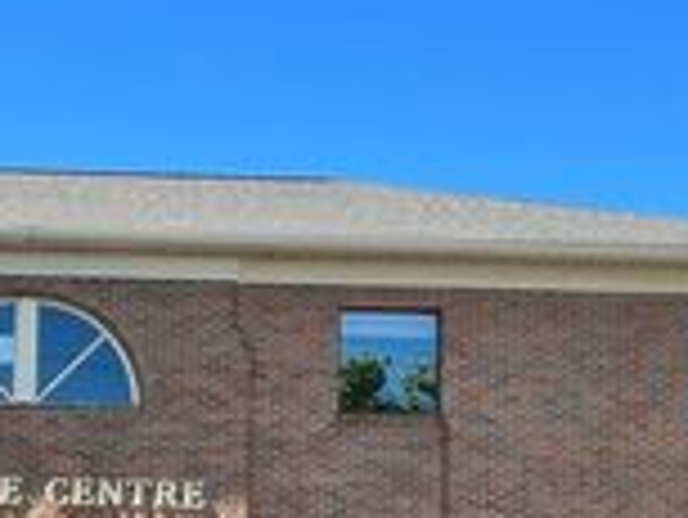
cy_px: 642
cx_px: -40
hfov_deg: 21.9
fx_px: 1691
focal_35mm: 85
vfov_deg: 16.6
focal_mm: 5.1
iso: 50
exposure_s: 1/1252
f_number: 1.6
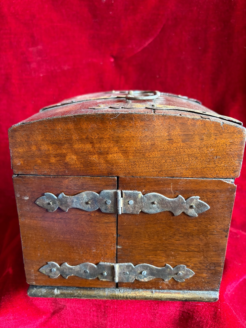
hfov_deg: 53.1
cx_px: 123
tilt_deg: -19.3
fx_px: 246
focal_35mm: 26
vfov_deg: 67.3
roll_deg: +0.1
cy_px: 164
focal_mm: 5.96
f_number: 1.6
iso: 500
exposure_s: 1/60
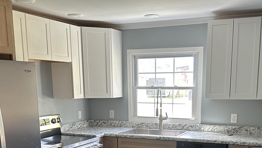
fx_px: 333
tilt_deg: -10.5
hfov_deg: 42.8
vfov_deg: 24.0
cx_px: 147
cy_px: 143
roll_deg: -0.4
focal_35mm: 48
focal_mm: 6.86
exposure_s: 1/121
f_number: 1.78
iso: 200
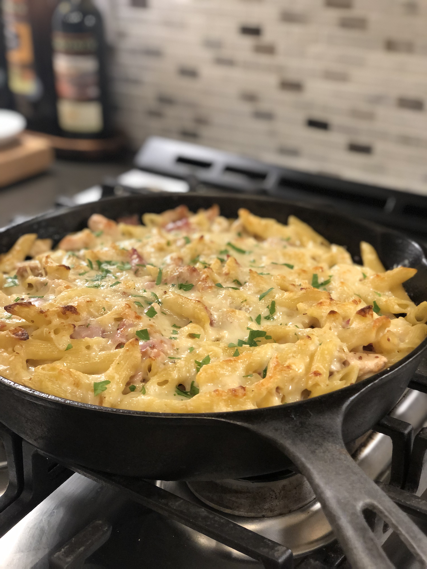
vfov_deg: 36.8
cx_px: 214
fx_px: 855
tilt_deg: -25.2
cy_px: 284
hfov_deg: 28.0
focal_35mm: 52
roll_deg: +0.2
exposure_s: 1/24
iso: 125
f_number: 2.4
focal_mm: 6
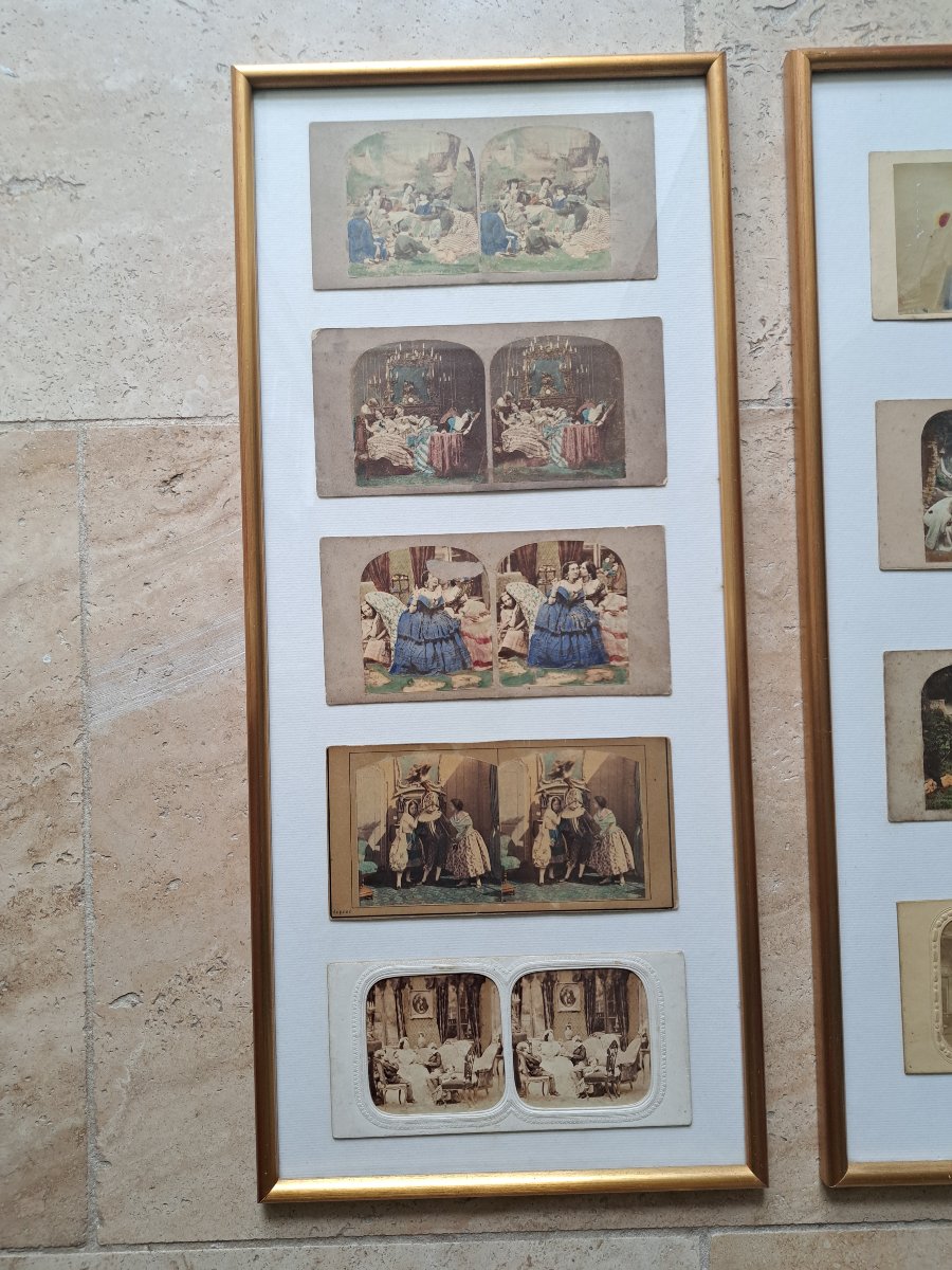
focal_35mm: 24
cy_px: 635
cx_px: 476
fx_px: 880
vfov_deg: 71.6
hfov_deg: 56.8
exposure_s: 1/50
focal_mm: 5.23
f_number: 1.8
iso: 100
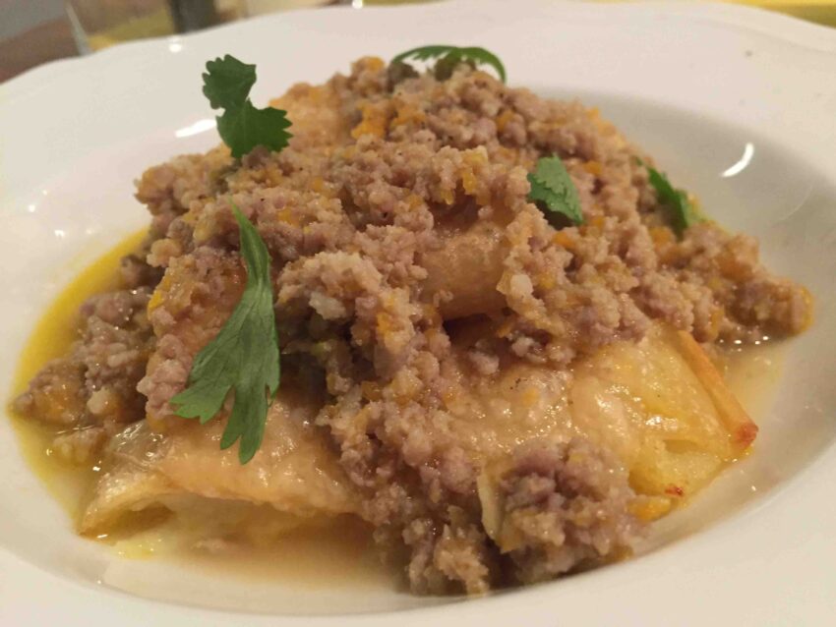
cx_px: 418
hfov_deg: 61.6
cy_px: 314
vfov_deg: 48.2
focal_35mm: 29
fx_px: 701
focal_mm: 4.15
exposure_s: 1/17
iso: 320
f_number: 2.2
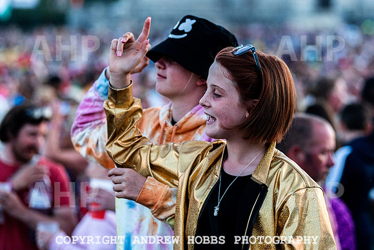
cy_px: 101
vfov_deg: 9.3
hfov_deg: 13.9
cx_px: 224
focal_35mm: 148
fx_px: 1534
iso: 800
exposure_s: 1/1000
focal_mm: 116
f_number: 2.8
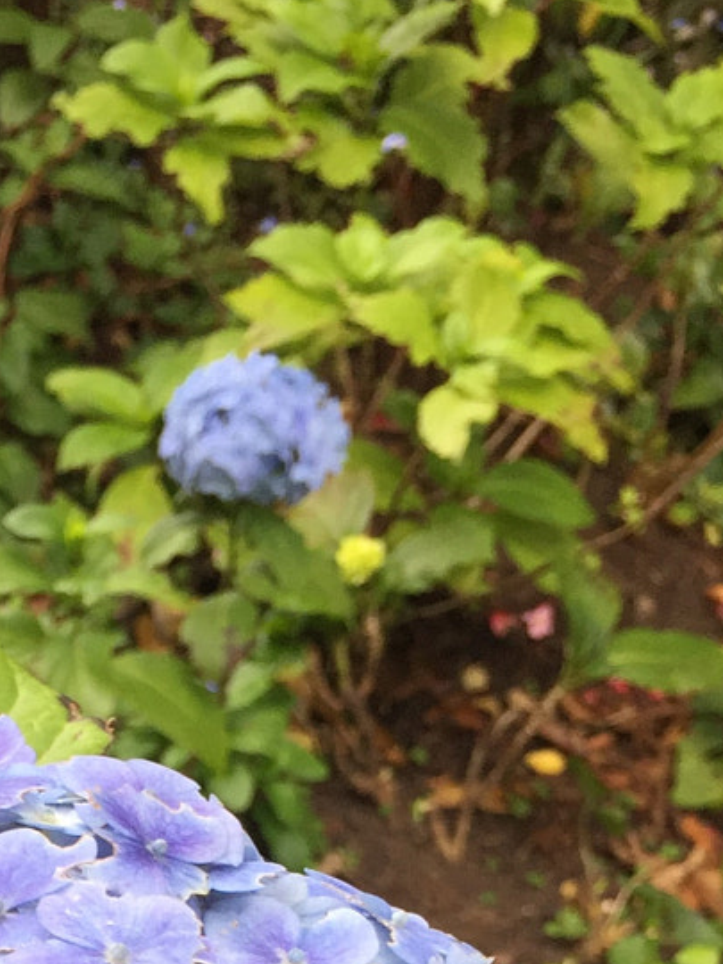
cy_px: 1391
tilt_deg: -41.4
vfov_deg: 20.0
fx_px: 2395
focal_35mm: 86
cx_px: -36
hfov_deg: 16.7
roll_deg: +1.9
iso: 32
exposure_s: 1/120
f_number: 2.2
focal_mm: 4.15
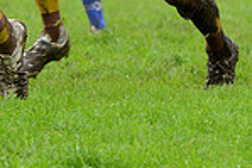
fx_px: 3545
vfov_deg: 2.7
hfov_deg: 4.0
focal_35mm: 507
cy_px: -148
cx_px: -135
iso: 1000
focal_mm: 130
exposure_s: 1/500
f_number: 4
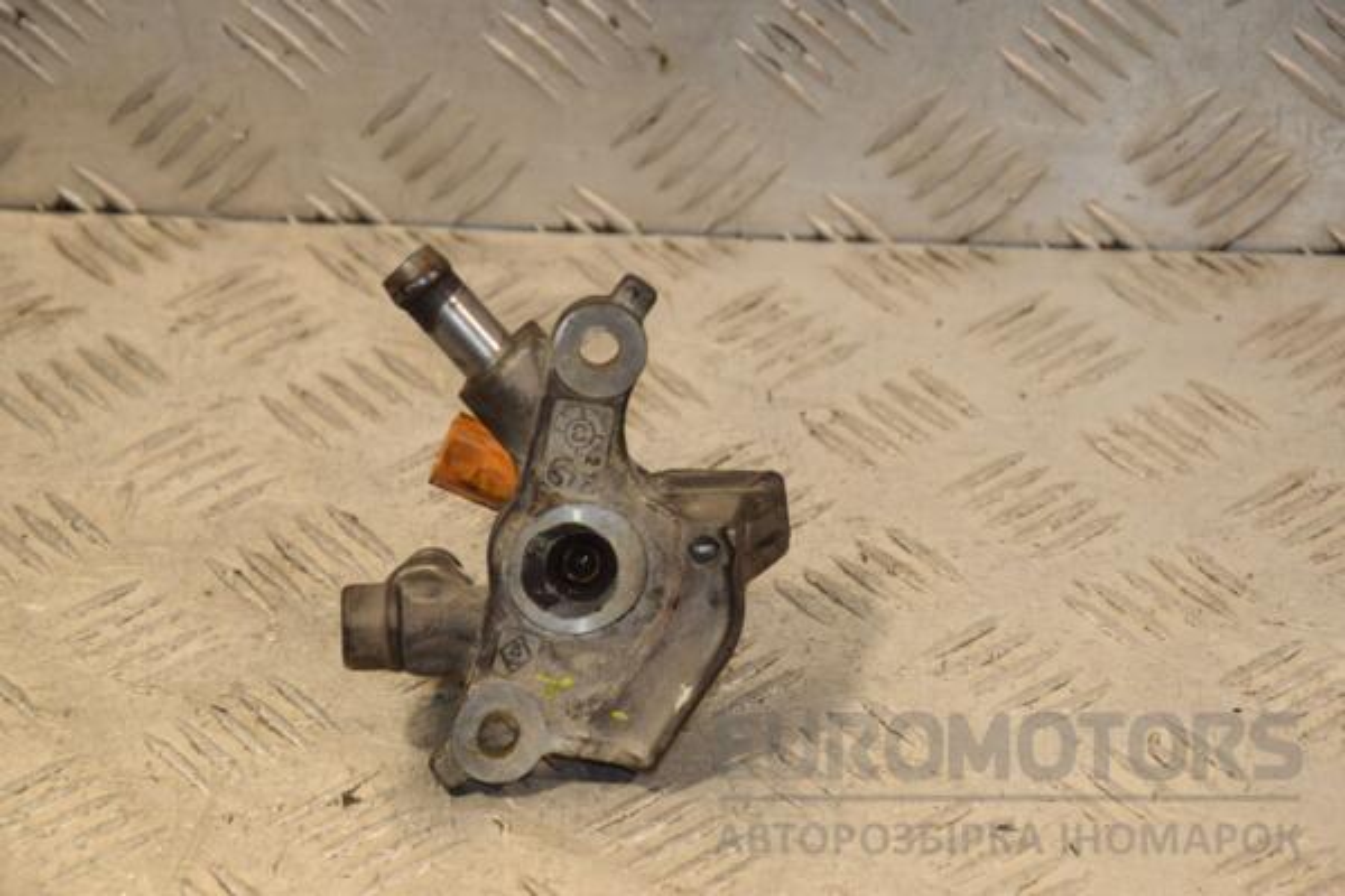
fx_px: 5043
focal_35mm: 135
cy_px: 448
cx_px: 672
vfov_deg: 10.2
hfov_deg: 15.2
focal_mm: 90
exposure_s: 1/200
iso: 800
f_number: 7.1
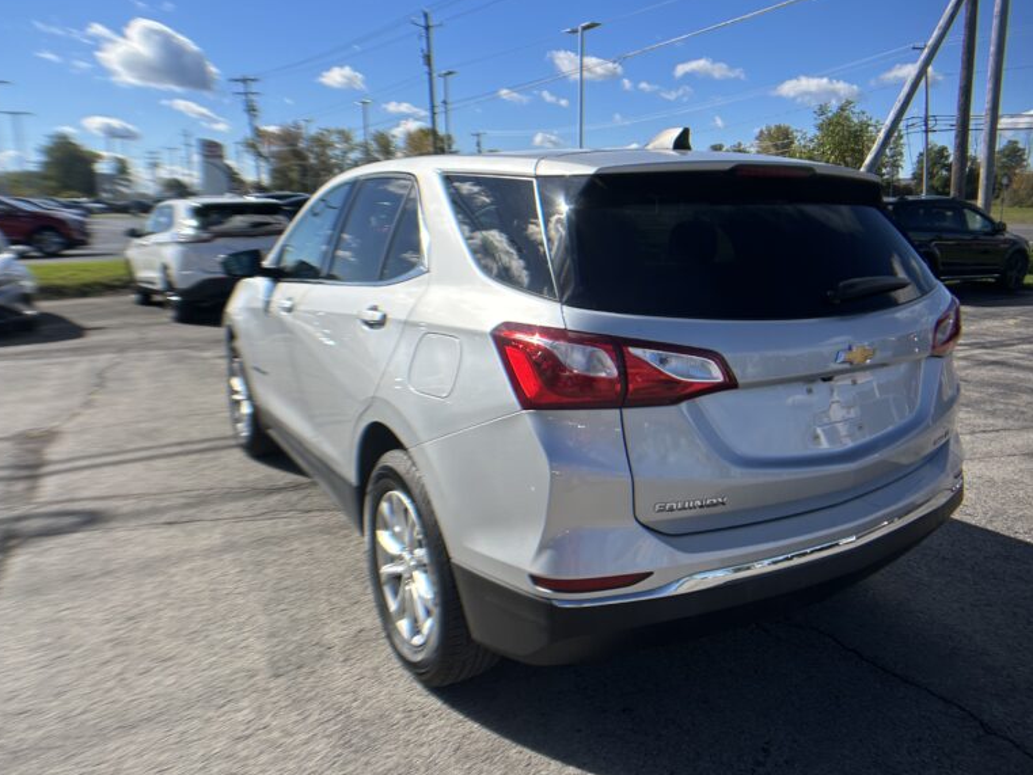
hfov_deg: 52.6
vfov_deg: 40.6
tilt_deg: -10.3
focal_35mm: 35
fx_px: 1045
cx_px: 547
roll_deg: -2.1
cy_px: 341
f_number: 1.5
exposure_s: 1/3968
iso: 50
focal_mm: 5.7
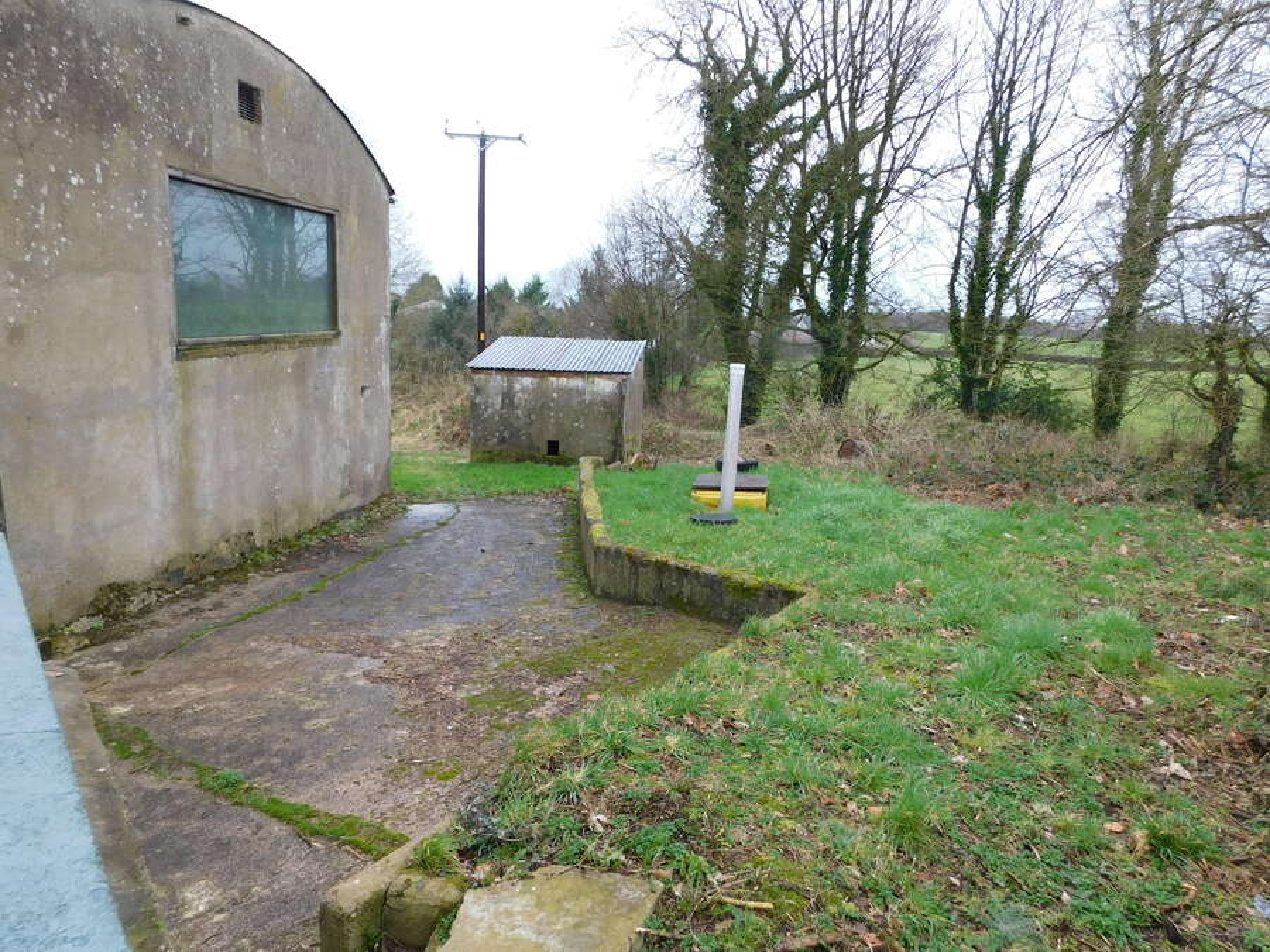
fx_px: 844
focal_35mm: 23
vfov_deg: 58.9
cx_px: 635
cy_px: 476
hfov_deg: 73.9
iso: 125
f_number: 3
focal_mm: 4
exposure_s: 1/80
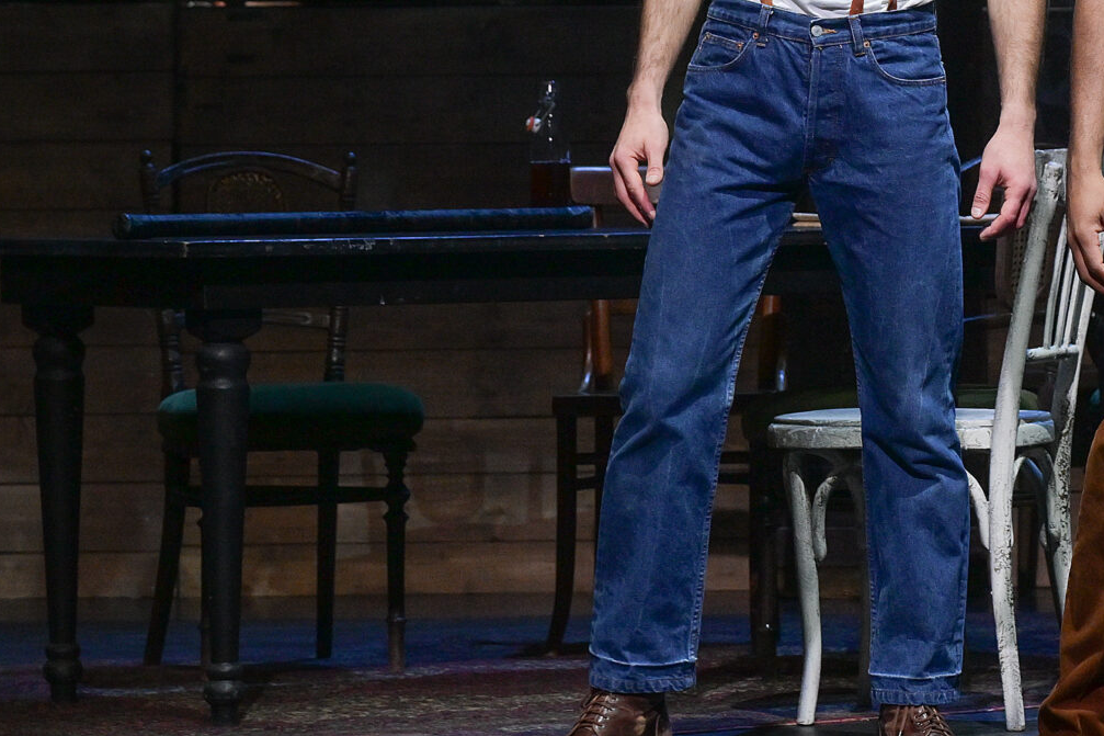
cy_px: 32
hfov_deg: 9.9
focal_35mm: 206
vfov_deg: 6.6
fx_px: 6316
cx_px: 1221
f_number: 5
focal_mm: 81
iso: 1600
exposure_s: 1/400
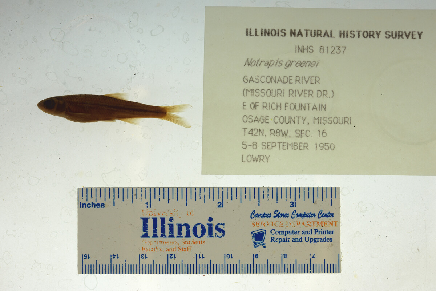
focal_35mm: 60
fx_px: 727
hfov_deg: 33.4
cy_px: 146
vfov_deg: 22.6
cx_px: 218
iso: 100
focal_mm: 60
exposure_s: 1/200
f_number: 10
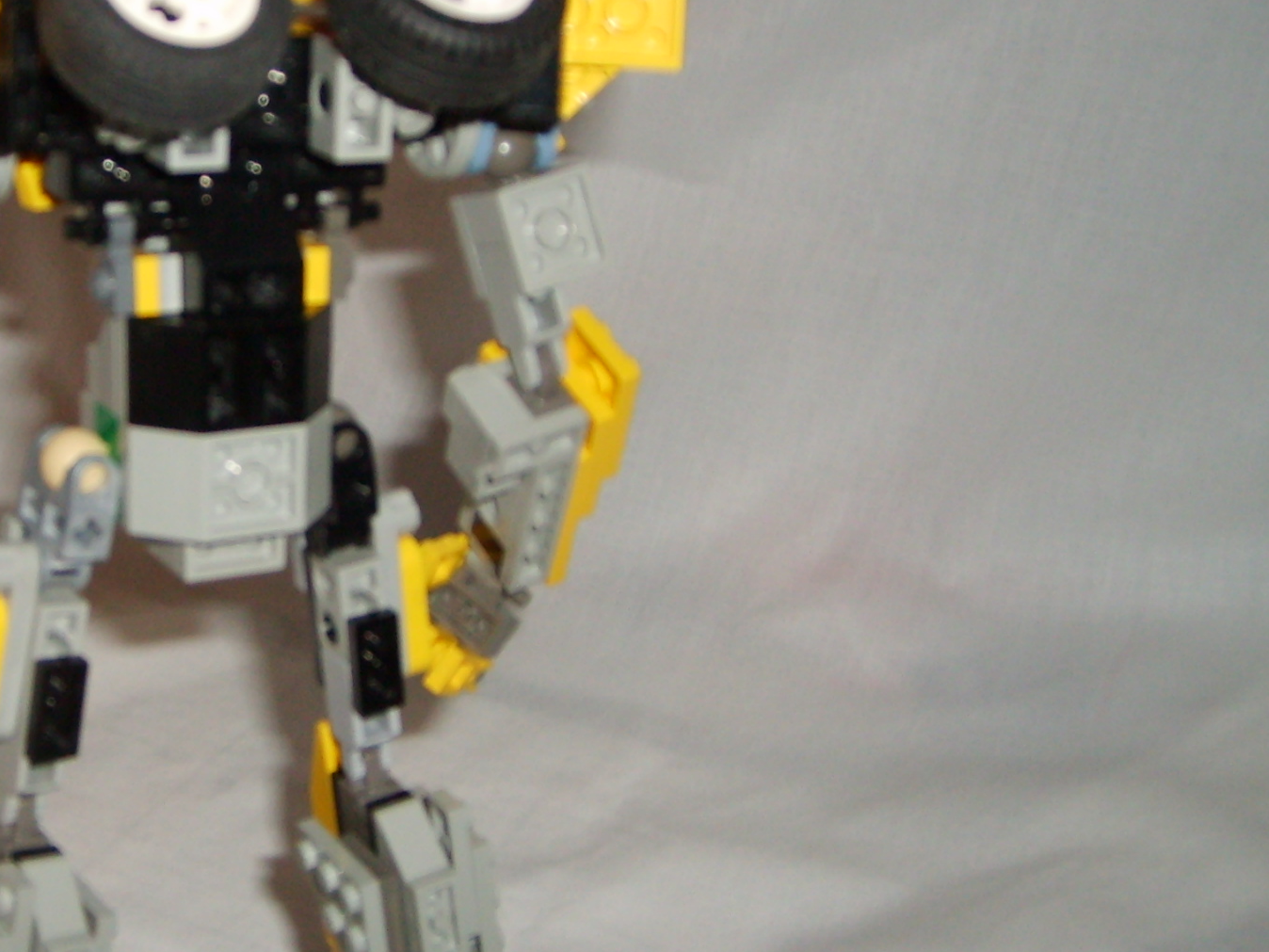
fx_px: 2163
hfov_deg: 31.8
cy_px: 410
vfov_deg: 24.8
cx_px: 254
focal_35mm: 59
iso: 100
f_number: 2.8
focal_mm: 5.8
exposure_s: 1/45
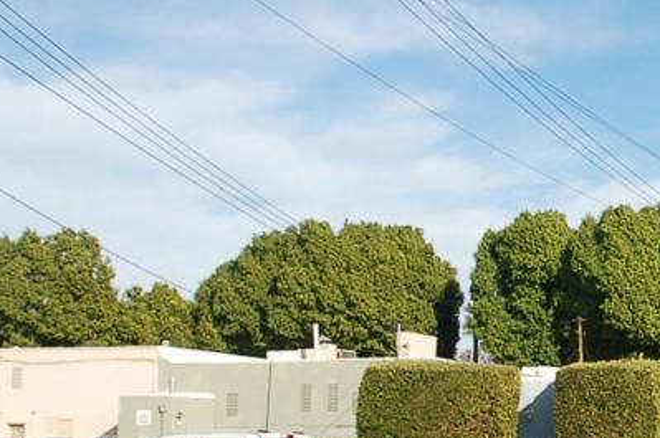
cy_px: 298
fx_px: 1763
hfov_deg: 20.5
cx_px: 662
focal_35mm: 96
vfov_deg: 14.1
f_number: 10
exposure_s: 1/400
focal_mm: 25
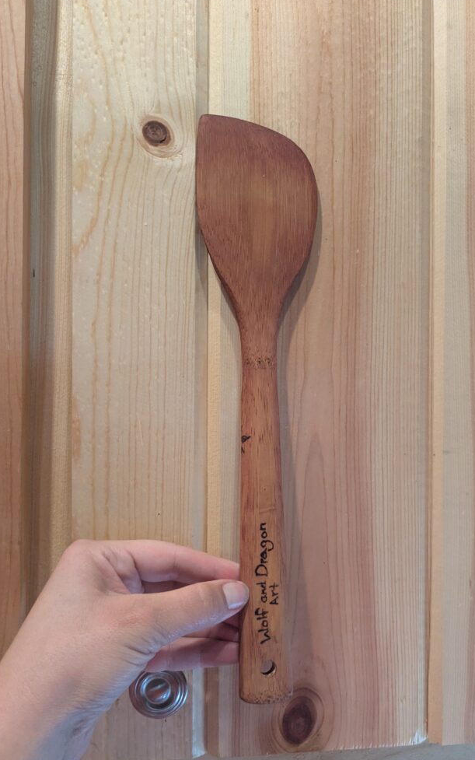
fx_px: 621
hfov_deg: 41.9
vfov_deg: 62.9
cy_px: 380
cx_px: 242
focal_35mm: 30
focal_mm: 4.38
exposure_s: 1/120
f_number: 1.73
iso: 623
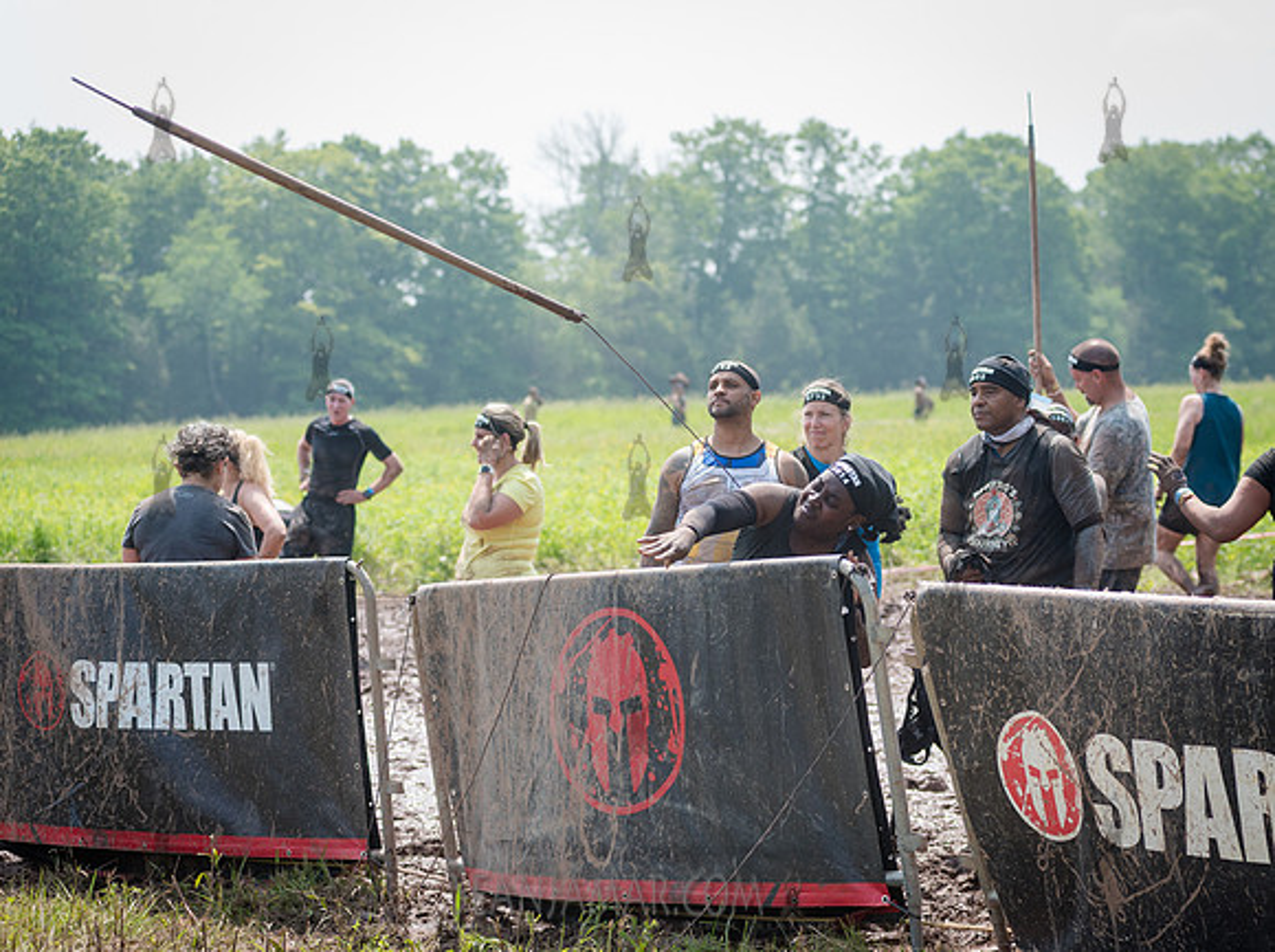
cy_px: 517
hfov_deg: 20.9
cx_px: 775
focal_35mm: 94
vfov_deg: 15.7
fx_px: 3445
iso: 400
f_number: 4
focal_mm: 80
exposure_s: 1/1600
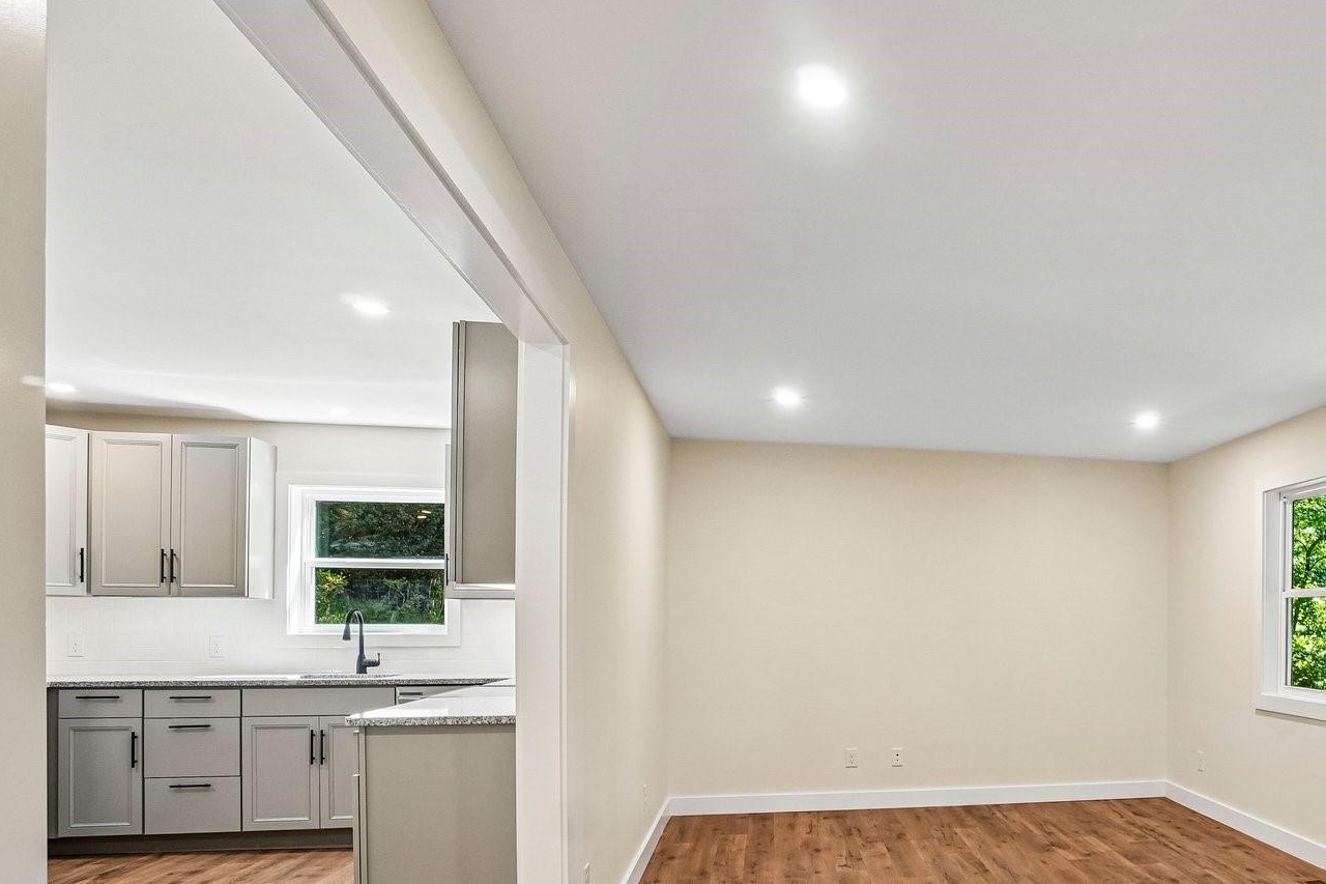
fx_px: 884
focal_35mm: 24
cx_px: 1008
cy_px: 630
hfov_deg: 68.5
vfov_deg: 51.5
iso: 400
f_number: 8
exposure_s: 1/20
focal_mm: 10
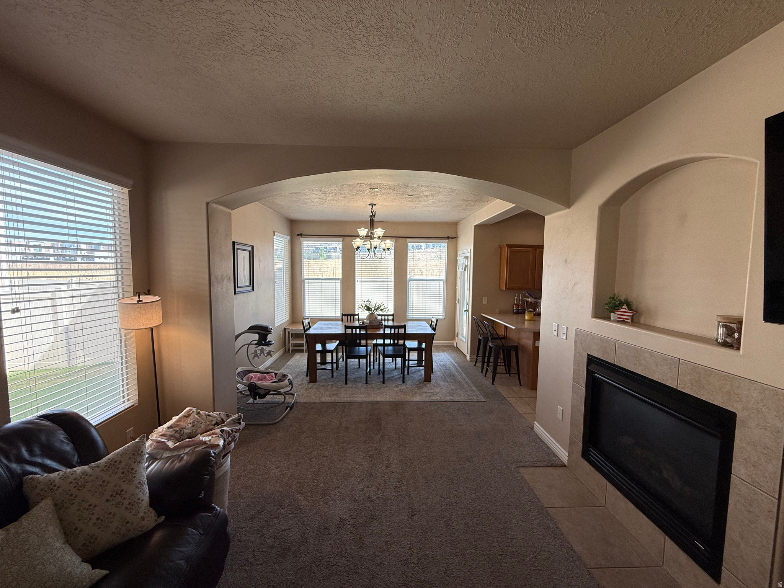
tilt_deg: -4.5
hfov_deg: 102.1
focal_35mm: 14
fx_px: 317
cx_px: 392
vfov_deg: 85.7
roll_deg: -0.5
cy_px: 294
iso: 64
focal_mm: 2.22
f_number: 2.2
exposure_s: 1/186
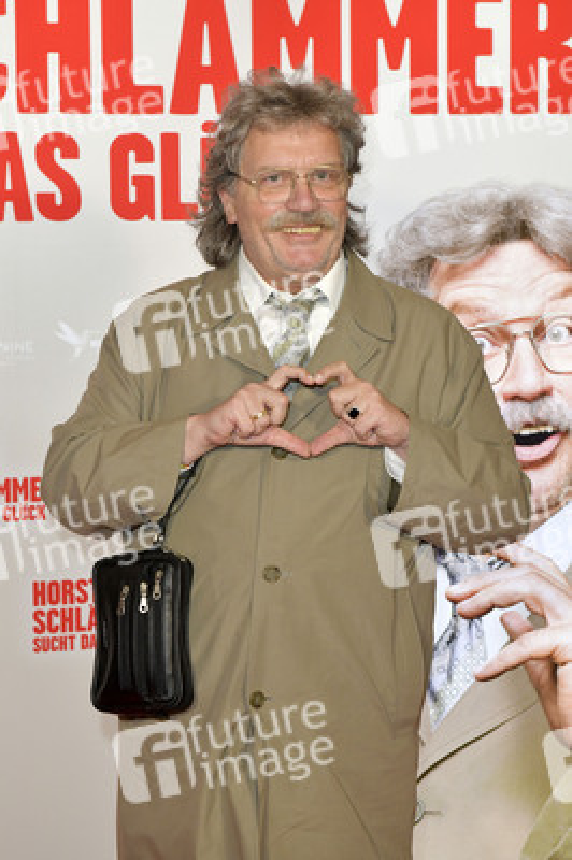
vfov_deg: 30.5
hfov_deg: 20.6
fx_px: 1576
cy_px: 430
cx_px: 286
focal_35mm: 66
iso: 1250
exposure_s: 1/200
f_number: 6.3
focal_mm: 66
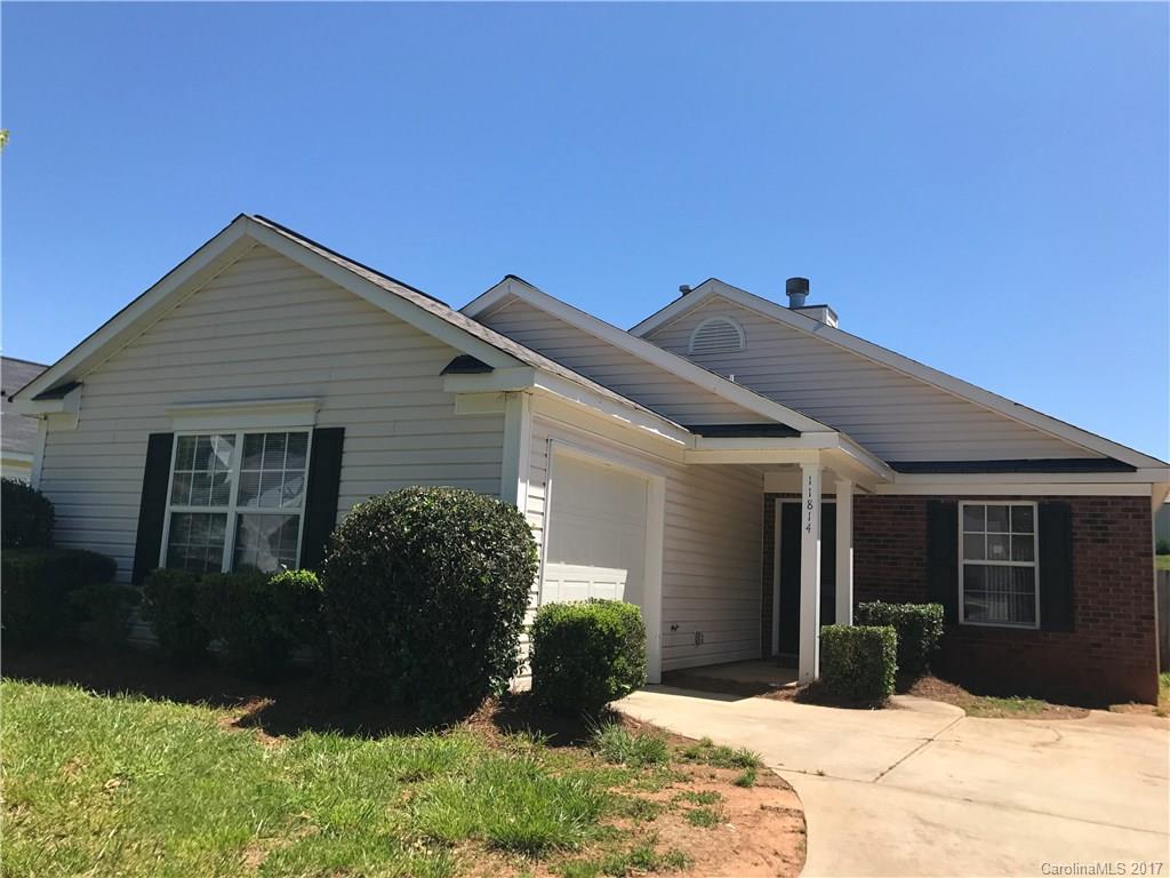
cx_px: 585
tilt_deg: +8.4
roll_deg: -3.1
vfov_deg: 49.7
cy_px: 439
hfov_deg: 63.4
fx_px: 946
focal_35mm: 28
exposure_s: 1/1880
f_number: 1.8
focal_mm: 3.99
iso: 20
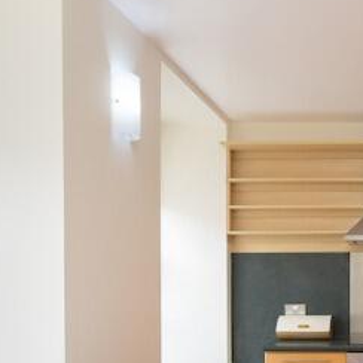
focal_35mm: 50
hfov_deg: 30.6
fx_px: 593
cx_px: 394
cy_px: 295
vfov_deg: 33.0
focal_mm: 14
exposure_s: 1/40
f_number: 8
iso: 400
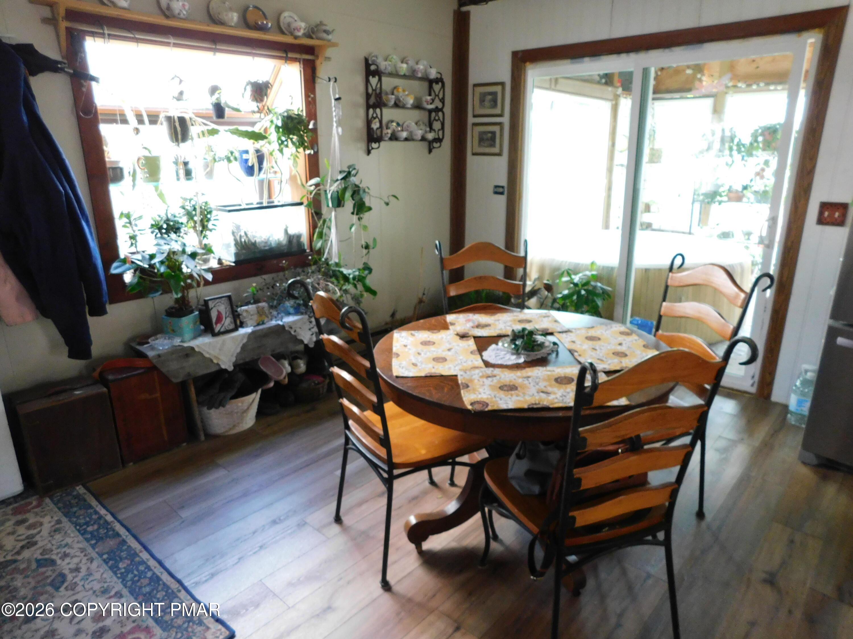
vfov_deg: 58.9
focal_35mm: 23
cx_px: 426
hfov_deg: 73.9
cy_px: 320
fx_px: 567
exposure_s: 1/25
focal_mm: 4
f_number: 3
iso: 400
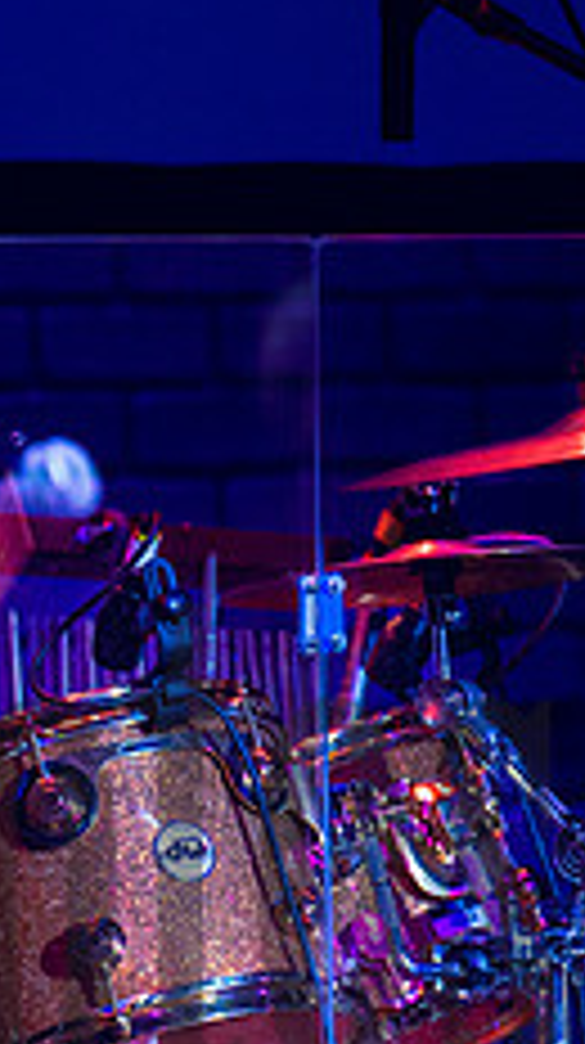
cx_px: -624
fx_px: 19360
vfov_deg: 3.1
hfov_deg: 1.7
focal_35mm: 700
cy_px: 883
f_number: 4
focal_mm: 200
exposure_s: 1/250
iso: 3200
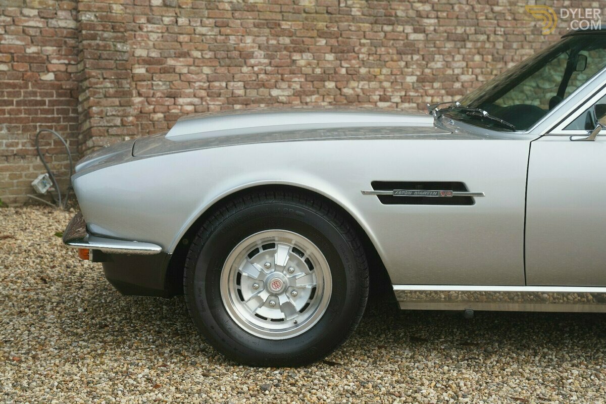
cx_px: 303
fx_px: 990
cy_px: 202
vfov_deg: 23.1
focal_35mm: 59
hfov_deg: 34.0
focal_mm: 58.8
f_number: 5.6
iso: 320
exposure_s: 1/60
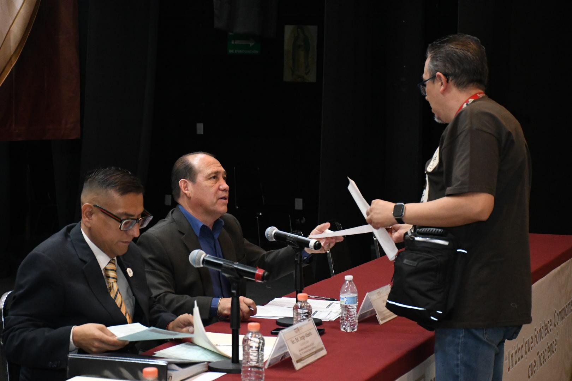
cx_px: 286
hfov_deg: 22.6
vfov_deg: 15.2
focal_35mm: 90
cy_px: 190
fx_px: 1430
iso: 6400
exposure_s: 1/125
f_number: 6.3
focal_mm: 60
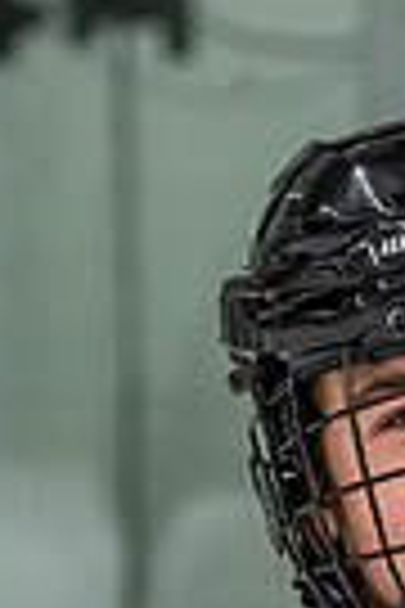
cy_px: 922
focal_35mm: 416
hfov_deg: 3.3
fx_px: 7019
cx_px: 552
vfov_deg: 4.9
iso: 4000
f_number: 2.8
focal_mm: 70
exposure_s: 1/800
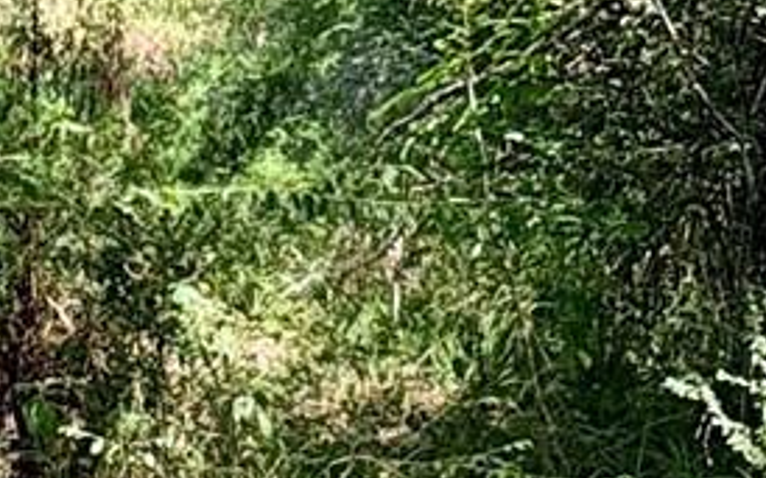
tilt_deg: +2.9
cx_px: 131
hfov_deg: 18.6
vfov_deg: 11.3
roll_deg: +0.9
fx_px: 2316
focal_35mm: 111
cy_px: -268
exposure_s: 1/239
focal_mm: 2.22
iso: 50
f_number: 2.2
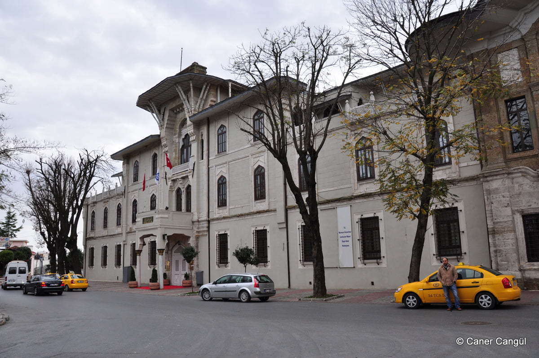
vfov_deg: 47.8
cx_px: 270
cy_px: 179
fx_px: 404
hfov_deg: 67.4
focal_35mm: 27
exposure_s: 1/200
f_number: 7.1
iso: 320
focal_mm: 18
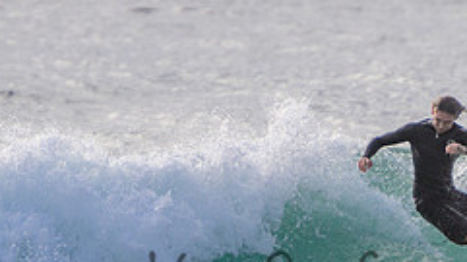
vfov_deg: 0.9
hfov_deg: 1.6
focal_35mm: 1389
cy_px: 223
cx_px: 557
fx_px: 17183
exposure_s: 1/2000
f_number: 5.6
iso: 220
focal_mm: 400
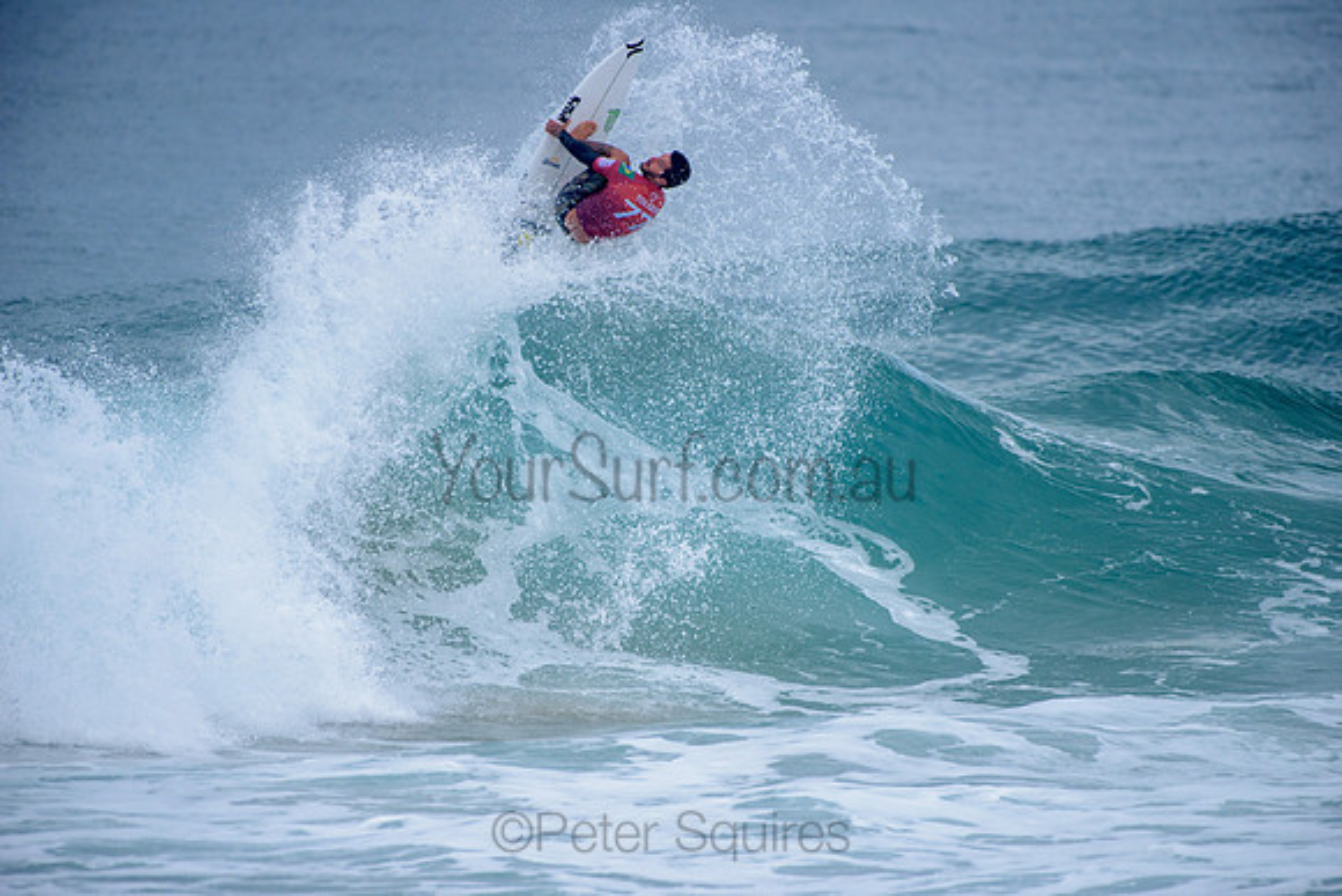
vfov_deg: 2.8
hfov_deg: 4.1
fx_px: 18642
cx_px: 671
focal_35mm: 500
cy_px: 448
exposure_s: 1/2000
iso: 320
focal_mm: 500
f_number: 5.6
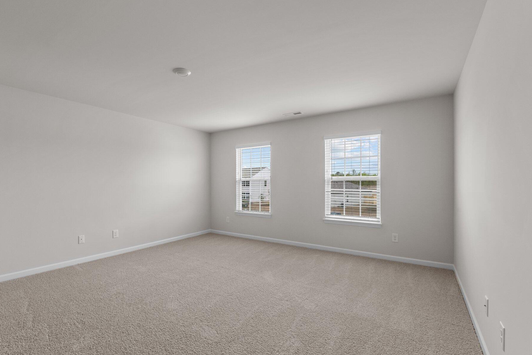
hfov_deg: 96.7
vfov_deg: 73.7
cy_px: 177
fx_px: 236
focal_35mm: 16
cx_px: 254
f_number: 9
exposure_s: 1/20
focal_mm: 14
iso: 400
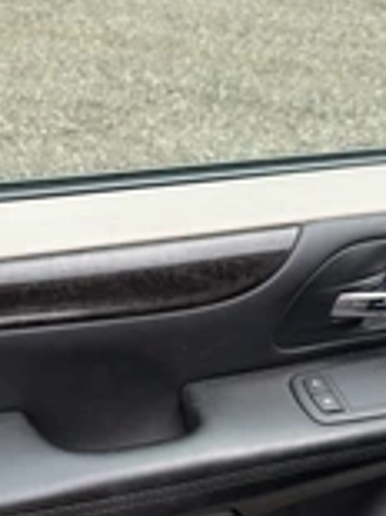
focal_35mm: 62
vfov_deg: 30.4
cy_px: 419
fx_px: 923
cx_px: 133
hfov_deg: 23.5
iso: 80
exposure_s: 1/967
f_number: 1.78
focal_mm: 6.76
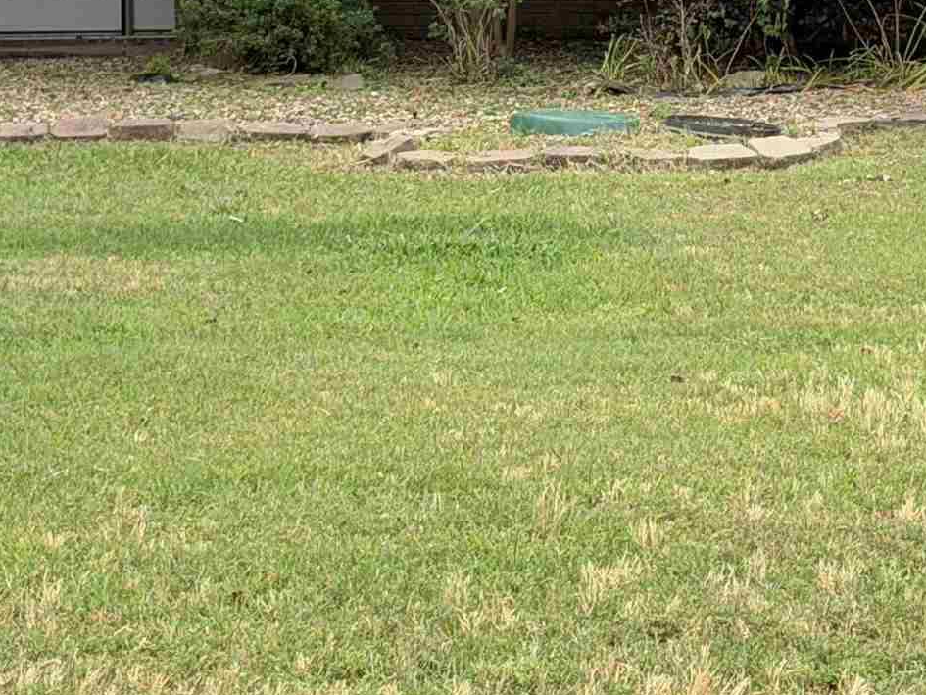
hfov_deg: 12.7
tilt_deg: -0.6
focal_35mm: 156
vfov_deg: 9.4
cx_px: 530
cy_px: -23
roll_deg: +0.5
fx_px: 4174
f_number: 1.78
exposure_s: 1/1715
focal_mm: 6.76
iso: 100
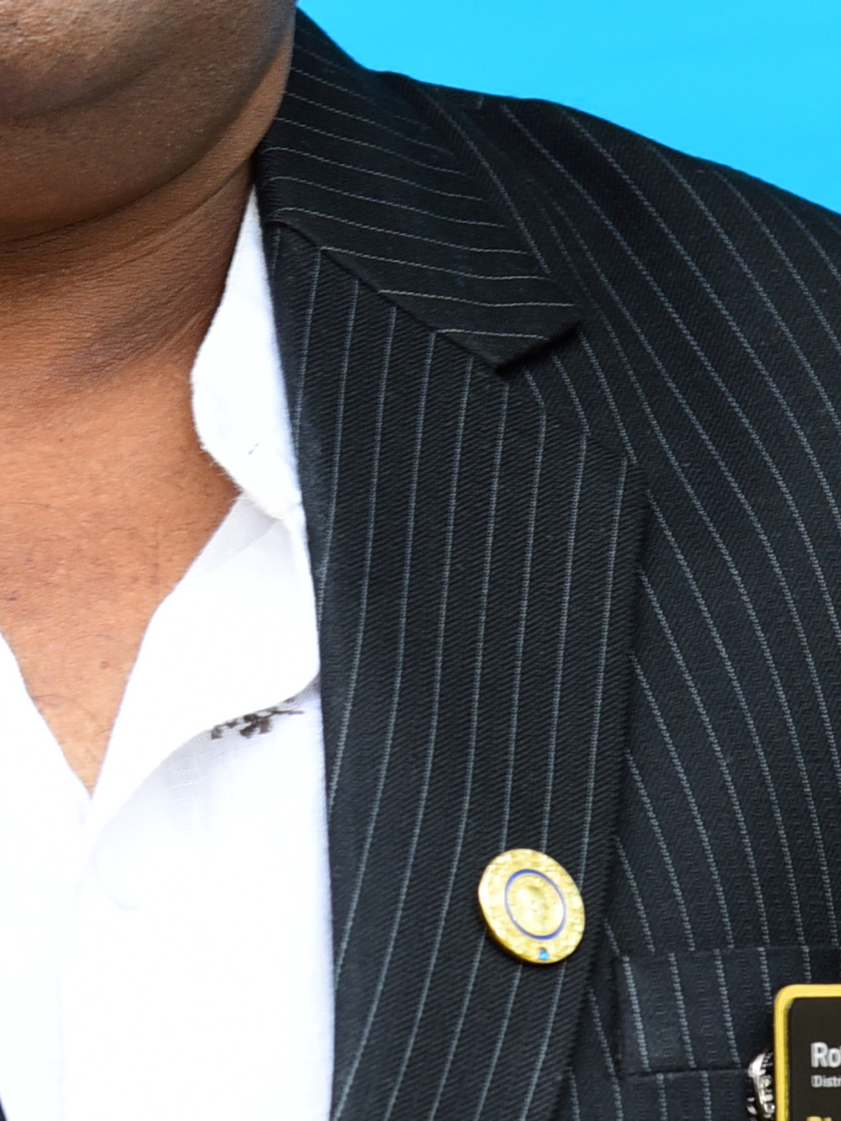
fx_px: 15711
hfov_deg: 3.1
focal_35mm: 485
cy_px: 337
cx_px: -61
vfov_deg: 4.1
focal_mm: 120
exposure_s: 1/160
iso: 320
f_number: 5
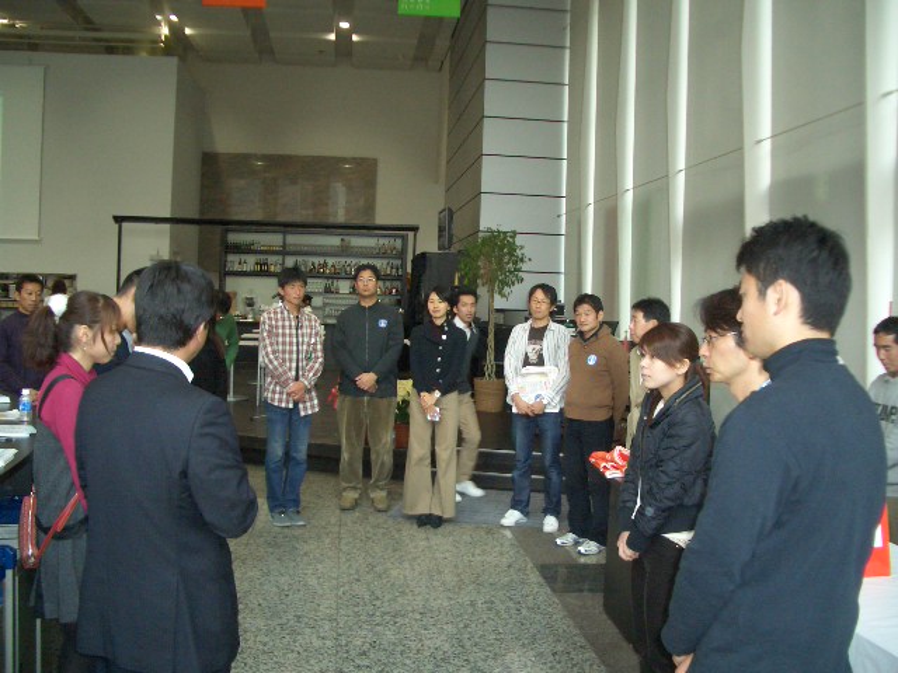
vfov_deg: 40.7
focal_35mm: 35
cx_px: 449
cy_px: 336
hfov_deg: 52.6
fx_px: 908
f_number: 2.6
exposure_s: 1/60
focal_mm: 5.8
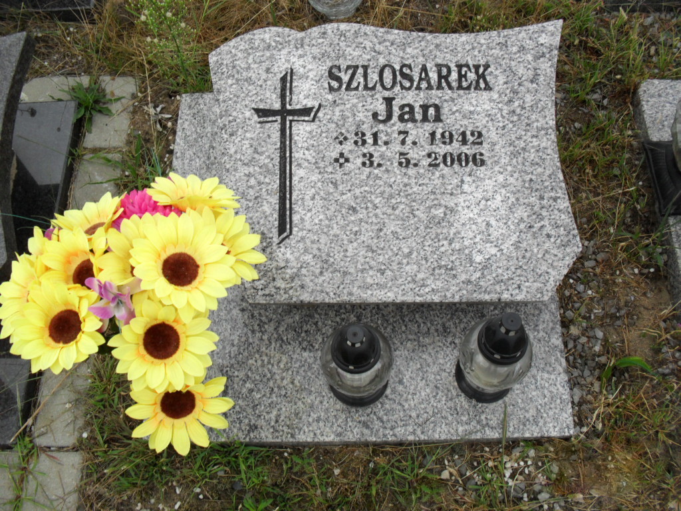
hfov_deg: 52.6
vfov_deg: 40.7
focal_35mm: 35
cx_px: 340
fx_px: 689
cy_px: 256
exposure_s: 1/350
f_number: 3.2
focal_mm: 6.3
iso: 100
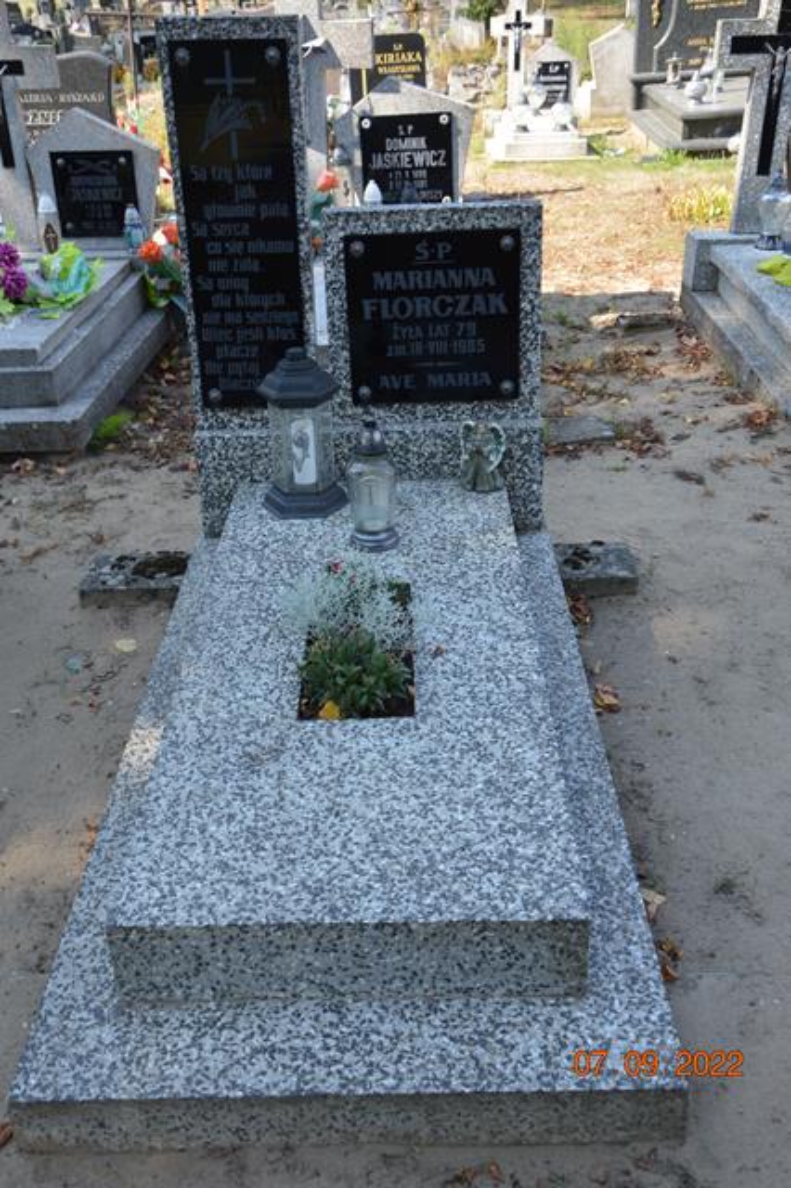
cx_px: 396
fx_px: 1237
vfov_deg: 51.3
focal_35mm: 38
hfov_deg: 35.5
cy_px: 594
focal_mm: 25
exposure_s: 1/125
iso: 125
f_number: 5.6
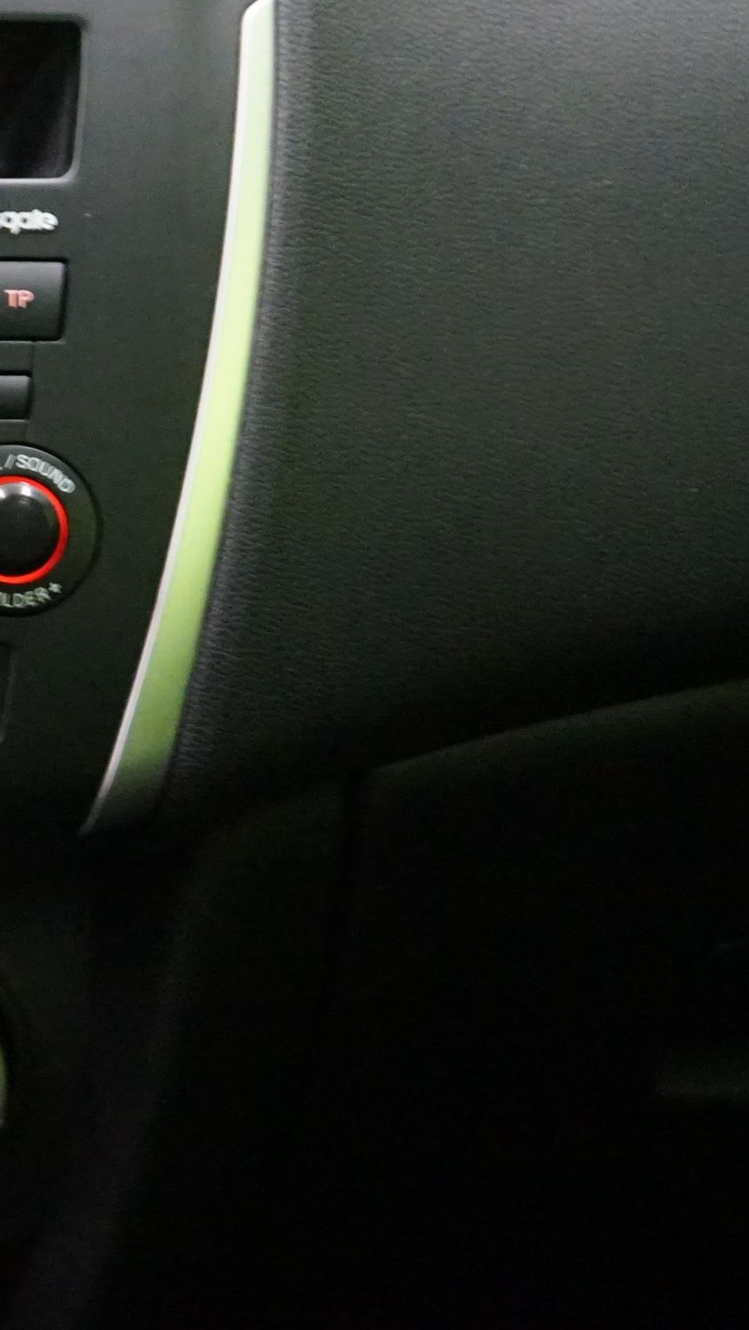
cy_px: 369
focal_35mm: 138
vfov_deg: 15.5
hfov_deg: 8.6
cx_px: -425
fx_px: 4870
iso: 6400
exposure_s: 1/20
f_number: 5
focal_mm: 54
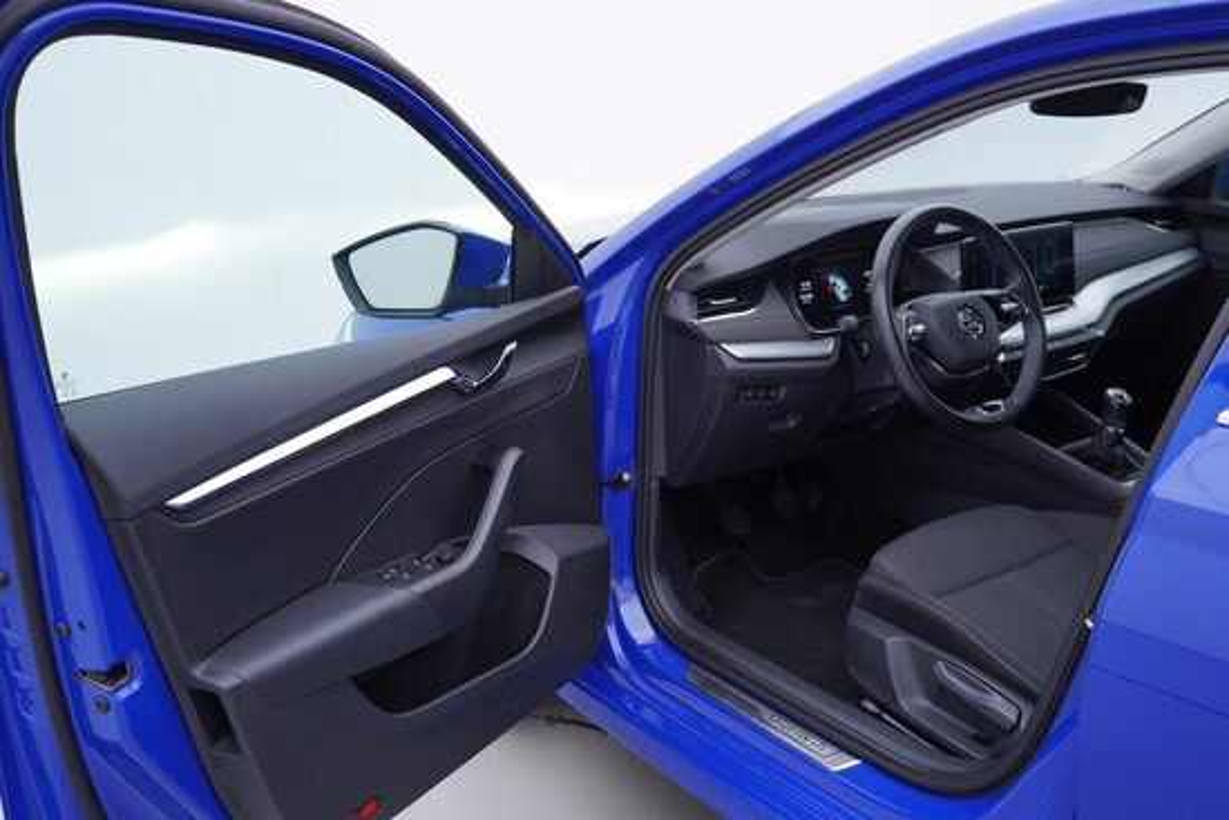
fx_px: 1229
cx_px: 614
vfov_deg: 36.9
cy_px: 410
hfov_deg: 53.1
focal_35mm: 36
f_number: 3.2
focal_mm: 24
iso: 125
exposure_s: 1/50
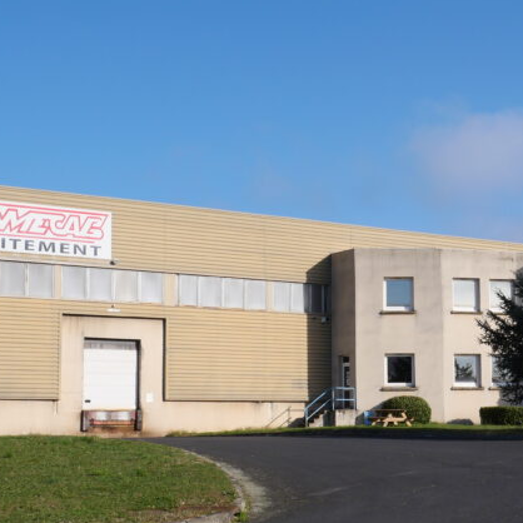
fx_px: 1111
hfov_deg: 26.1
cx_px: 402
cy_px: 307
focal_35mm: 65
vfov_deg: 26.4
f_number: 8
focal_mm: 15
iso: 200
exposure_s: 1/500
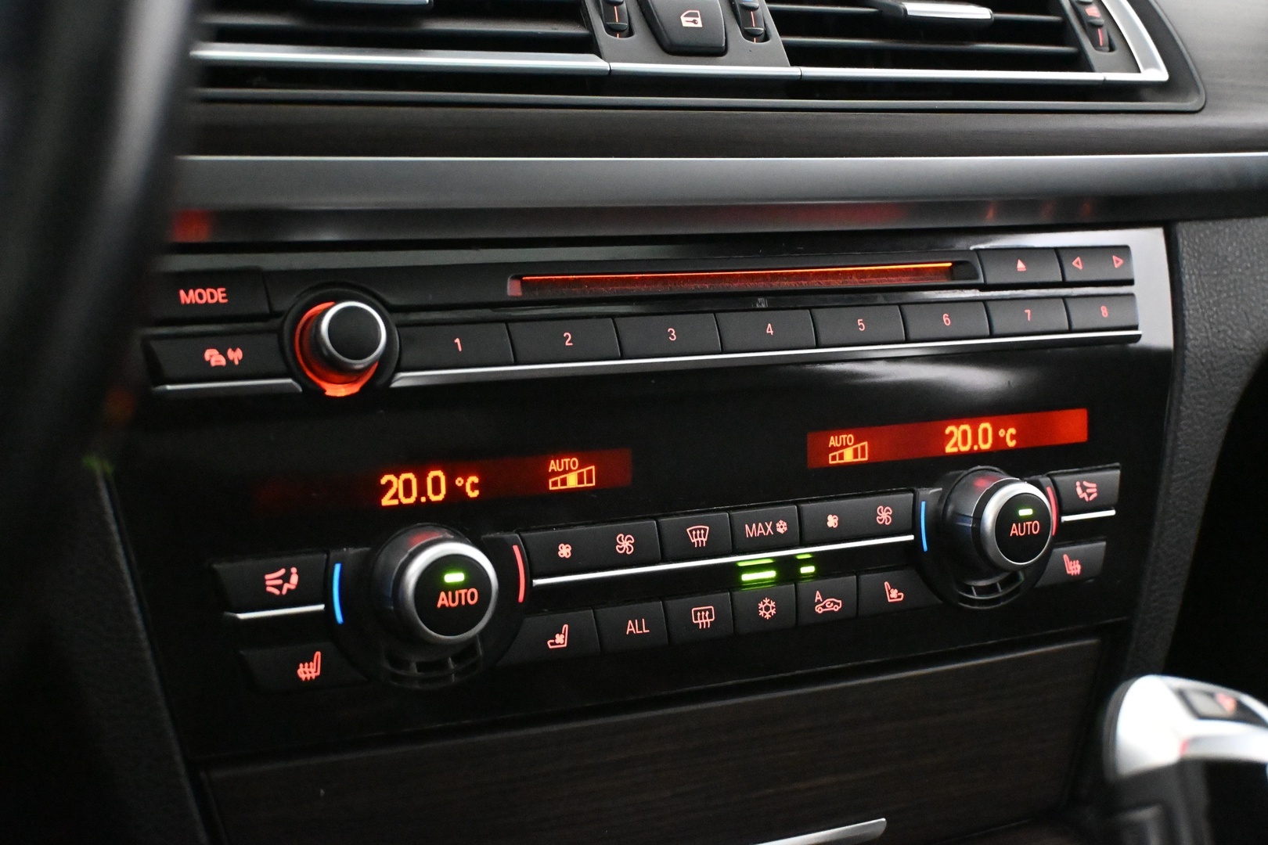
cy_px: 422
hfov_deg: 40.0
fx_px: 1743
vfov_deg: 27.3
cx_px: 634
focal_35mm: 50
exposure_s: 1/50
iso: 12800
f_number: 5
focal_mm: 33
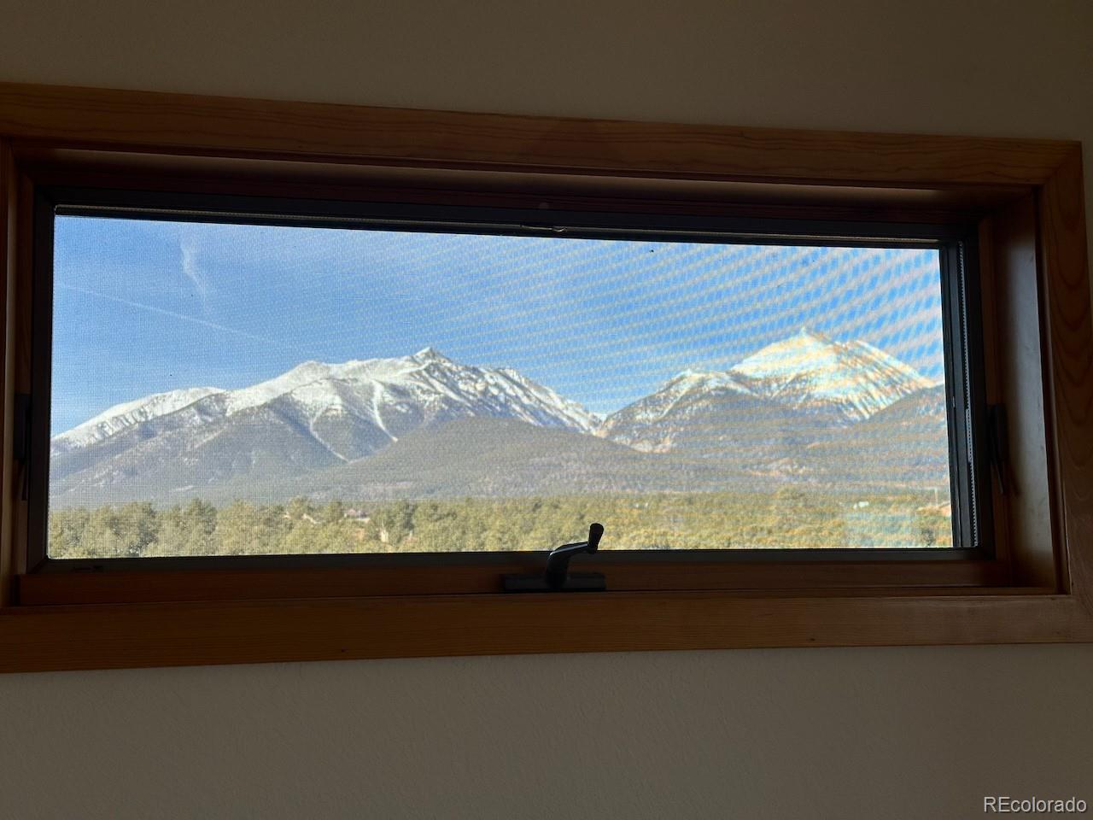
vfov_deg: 30.3
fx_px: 1516
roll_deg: +0.9
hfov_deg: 39.7
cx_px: 546
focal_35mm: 48
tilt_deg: +6.0
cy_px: 410
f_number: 1.78
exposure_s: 1/745
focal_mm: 6.86
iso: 64
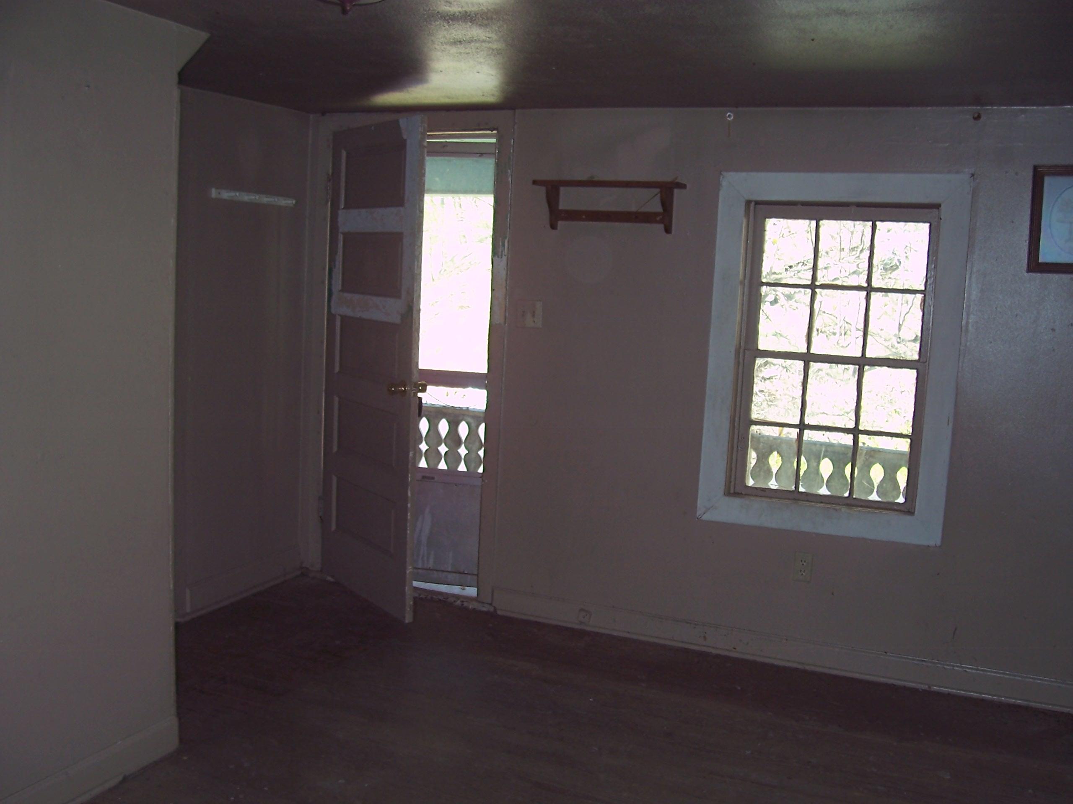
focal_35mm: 34
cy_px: 402
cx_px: 536
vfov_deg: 41.8
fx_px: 1054
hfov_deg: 54.0
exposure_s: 1/60
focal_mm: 5.6
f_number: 2.7
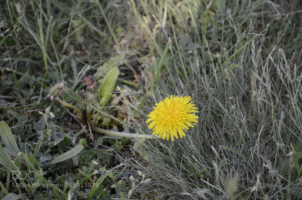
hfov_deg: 13.1
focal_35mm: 158
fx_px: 1318
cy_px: 100
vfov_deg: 8.7
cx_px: 151
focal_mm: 105
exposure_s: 1/640
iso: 800
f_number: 5.6
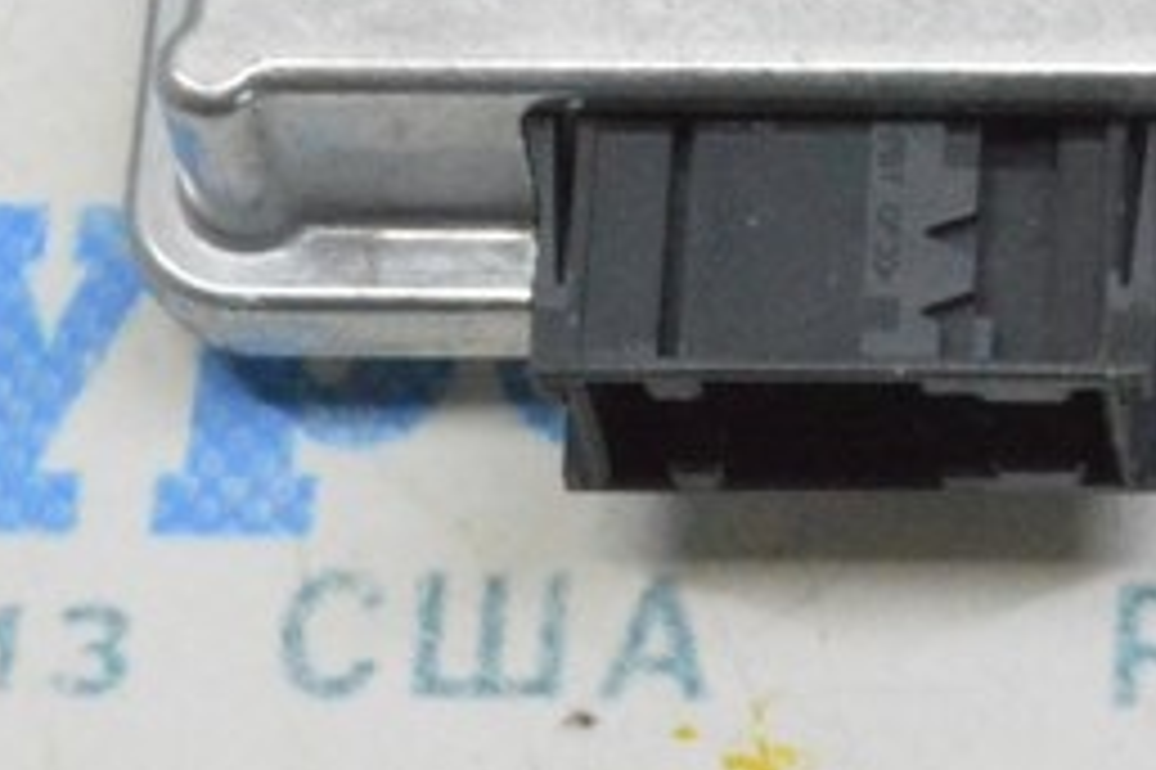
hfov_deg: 8.4
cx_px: 1813
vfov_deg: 5.6
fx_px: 7669
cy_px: -619
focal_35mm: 239
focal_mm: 40
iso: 6400
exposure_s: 1/20
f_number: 20
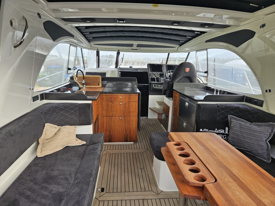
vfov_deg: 58.9
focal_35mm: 23
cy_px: 103
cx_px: 138
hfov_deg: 73.9
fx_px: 183
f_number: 1.8
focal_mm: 5.4
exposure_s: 1/109
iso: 25
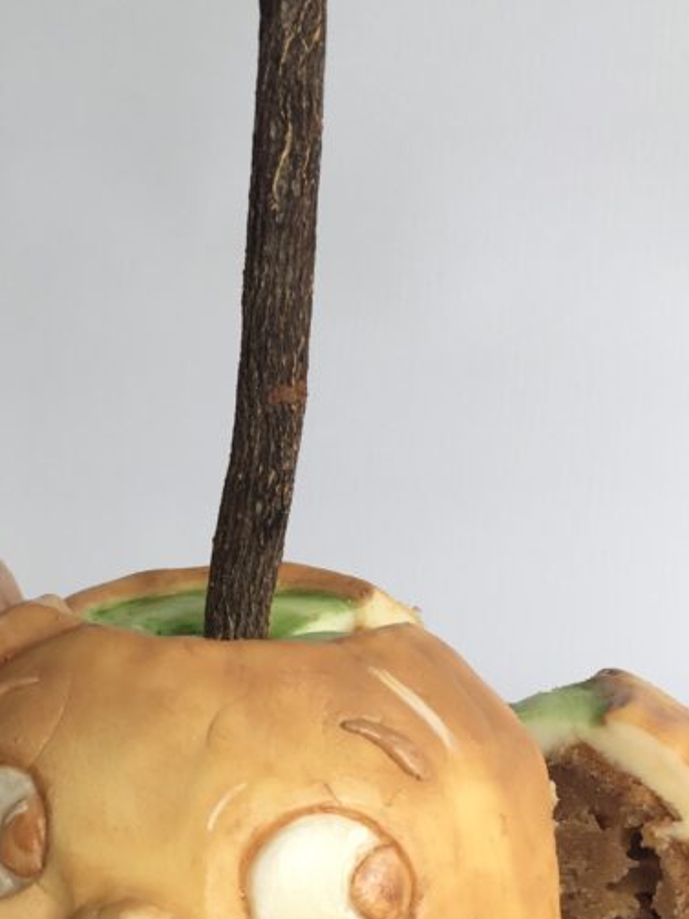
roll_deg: +0.3
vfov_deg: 31.9
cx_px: 190
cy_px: 725
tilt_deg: -16.8
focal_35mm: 59
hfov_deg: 24.6
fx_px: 1566
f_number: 2.2
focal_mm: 4.15
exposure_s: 1/117
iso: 25
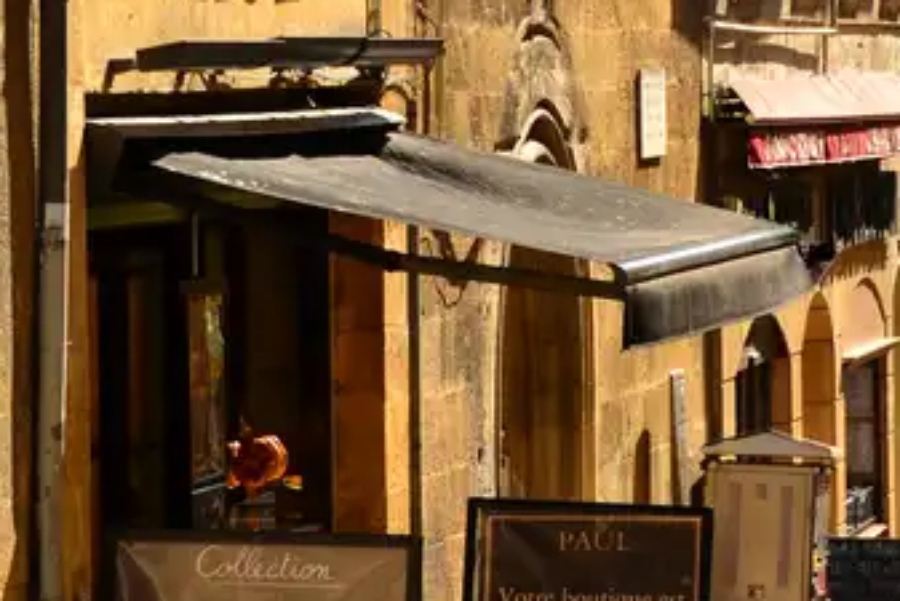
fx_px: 5927
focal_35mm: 237
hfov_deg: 8.6
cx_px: 991
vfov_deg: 5.8
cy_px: 31
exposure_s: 1/200
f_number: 7.1
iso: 320
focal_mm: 52
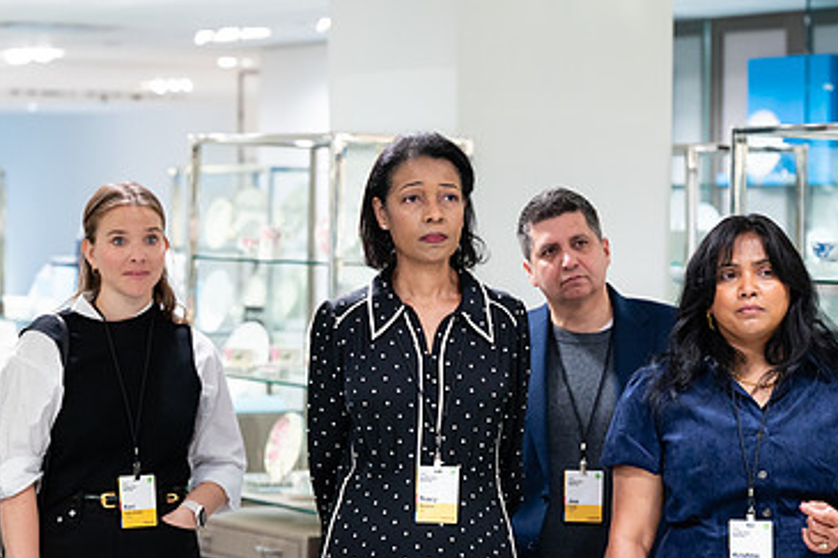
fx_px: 2955
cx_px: 381
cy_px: 278
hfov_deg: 16.1
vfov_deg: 10.8
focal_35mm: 127
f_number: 3.2
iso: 640
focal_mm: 76
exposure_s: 1/160
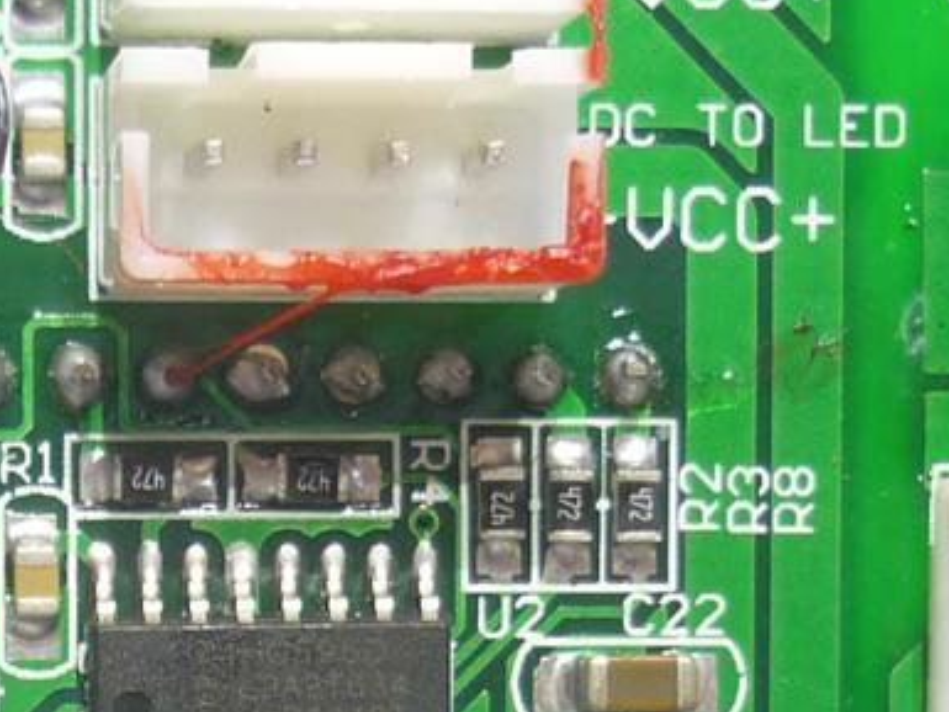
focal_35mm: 137
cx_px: -133
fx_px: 3757
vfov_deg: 10.6
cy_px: 936
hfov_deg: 14.0
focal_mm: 5.5
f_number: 2.8
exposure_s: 1/30
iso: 80
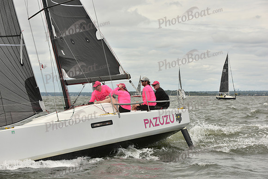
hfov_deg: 18.6
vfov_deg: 12.5
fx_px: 819
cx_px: 134
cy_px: 90
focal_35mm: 110
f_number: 9
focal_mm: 110
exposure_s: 1/800
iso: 250
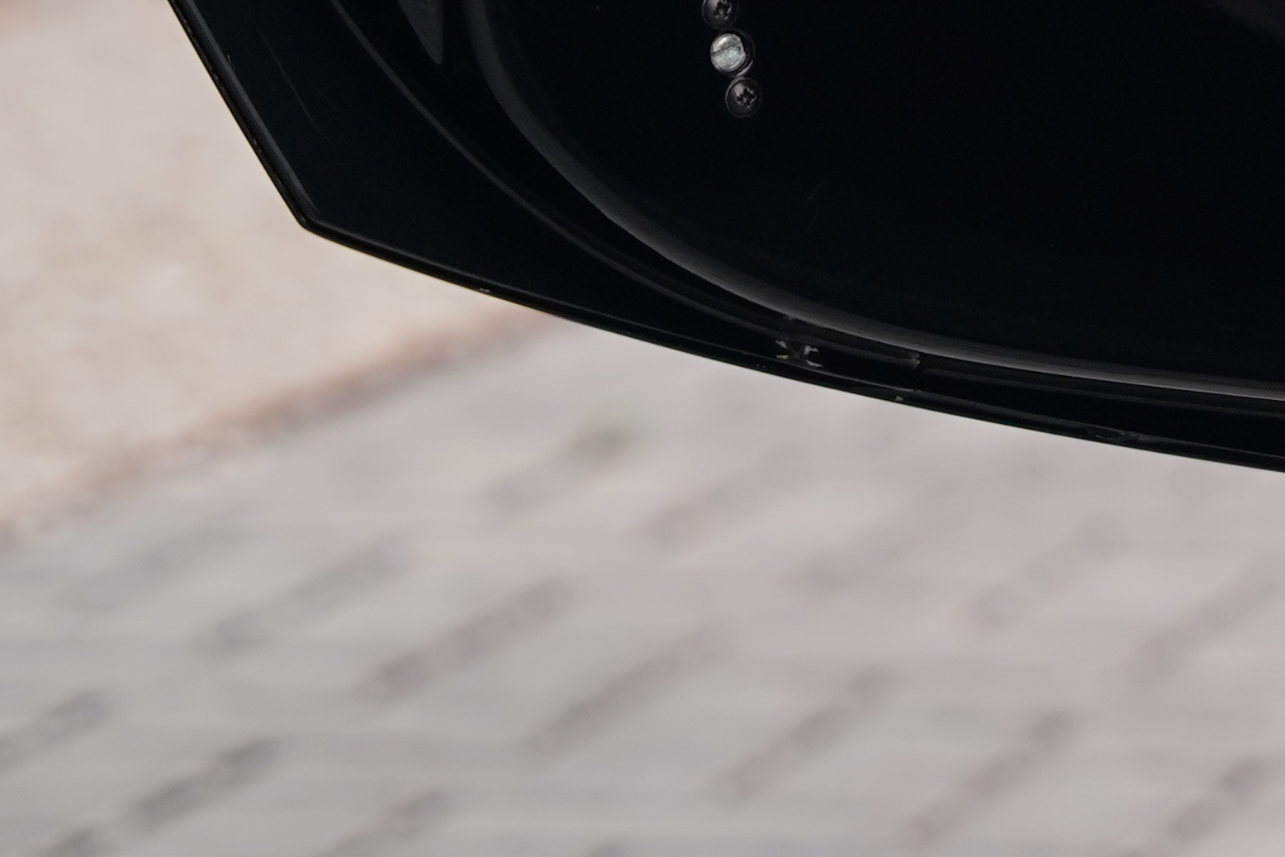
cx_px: 1824
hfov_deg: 8.2
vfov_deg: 5.5
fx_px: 8769
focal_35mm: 246
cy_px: -715
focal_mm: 63.7
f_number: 2.8
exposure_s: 1/80
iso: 320
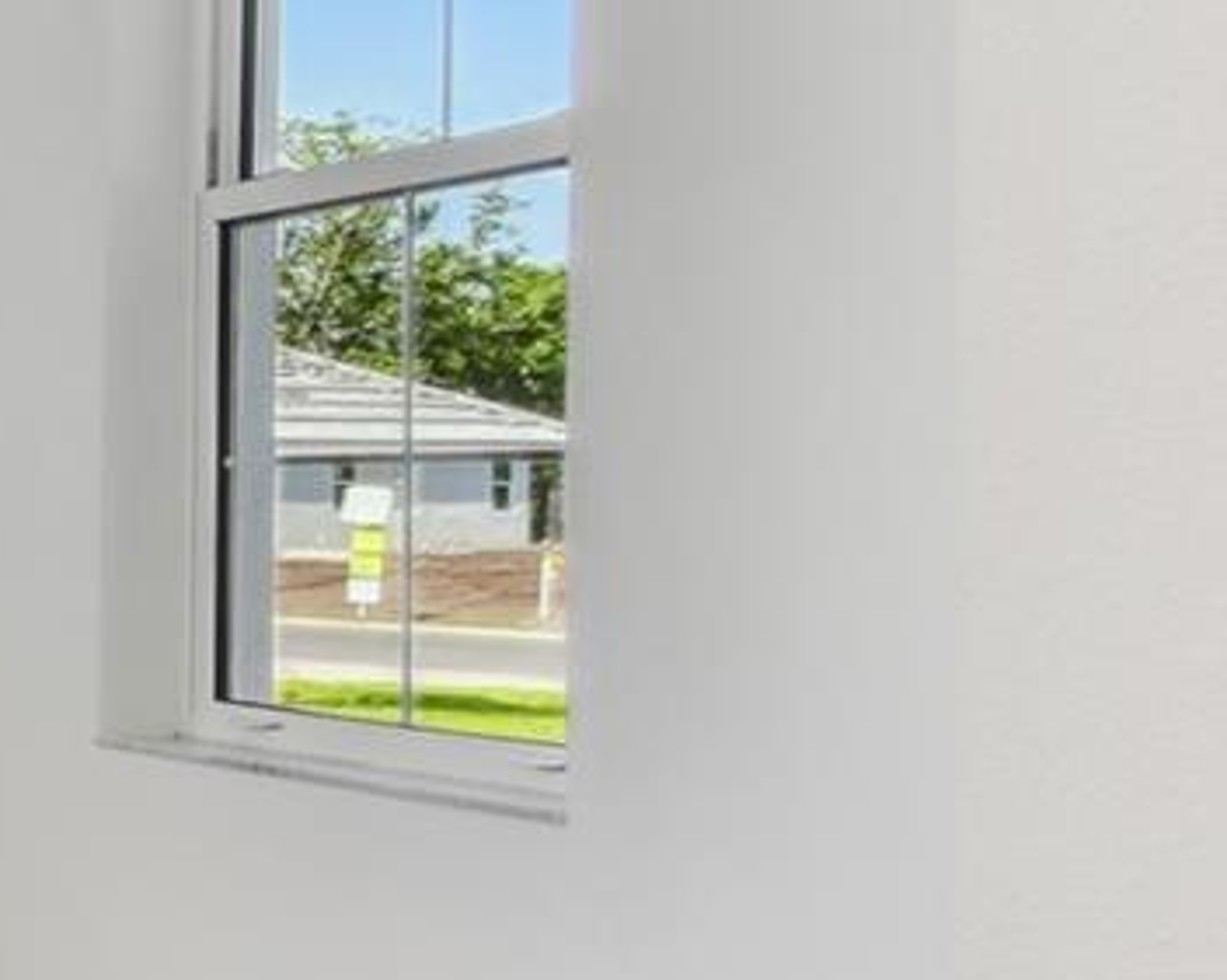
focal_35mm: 64
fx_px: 2322
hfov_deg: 18.8
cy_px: 628
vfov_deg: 23.7
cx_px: -1220
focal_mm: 10
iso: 100
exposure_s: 1/50
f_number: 7.1
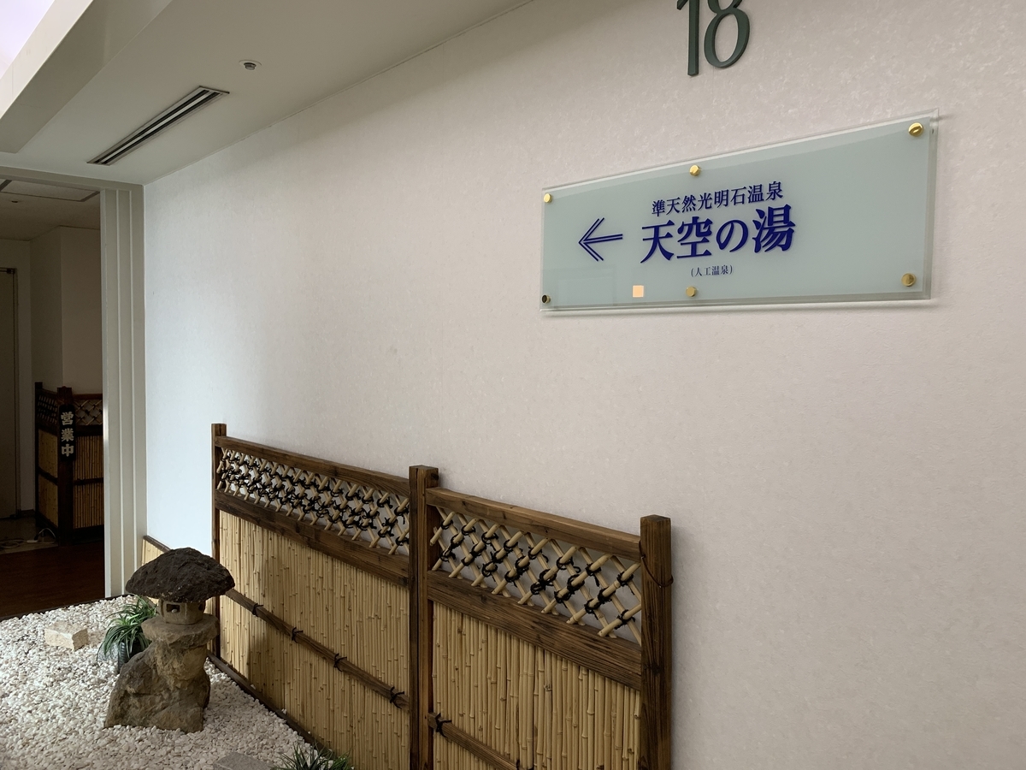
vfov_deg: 53.1
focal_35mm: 26
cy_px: 385
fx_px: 771
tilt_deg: -2.4
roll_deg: +0.4
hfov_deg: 67.3
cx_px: 513
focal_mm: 4.25
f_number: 1.8
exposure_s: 1/50
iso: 80
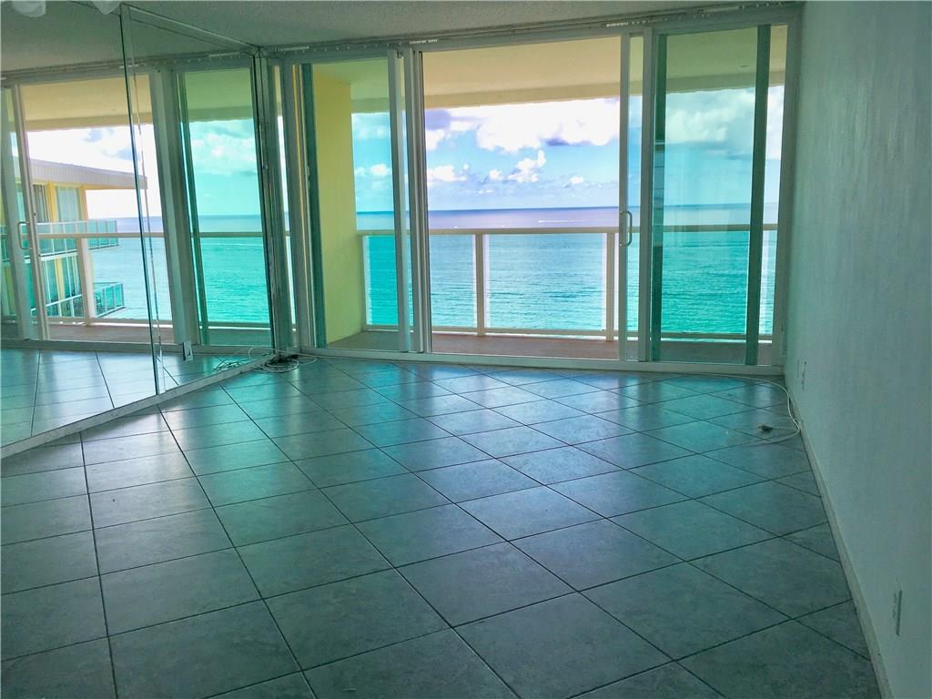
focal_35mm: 29
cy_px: 350
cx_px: 466
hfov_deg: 61.7
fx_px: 781
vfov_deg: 48.2
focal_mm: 4.15
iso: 25
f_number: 2.2
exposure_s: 1/718
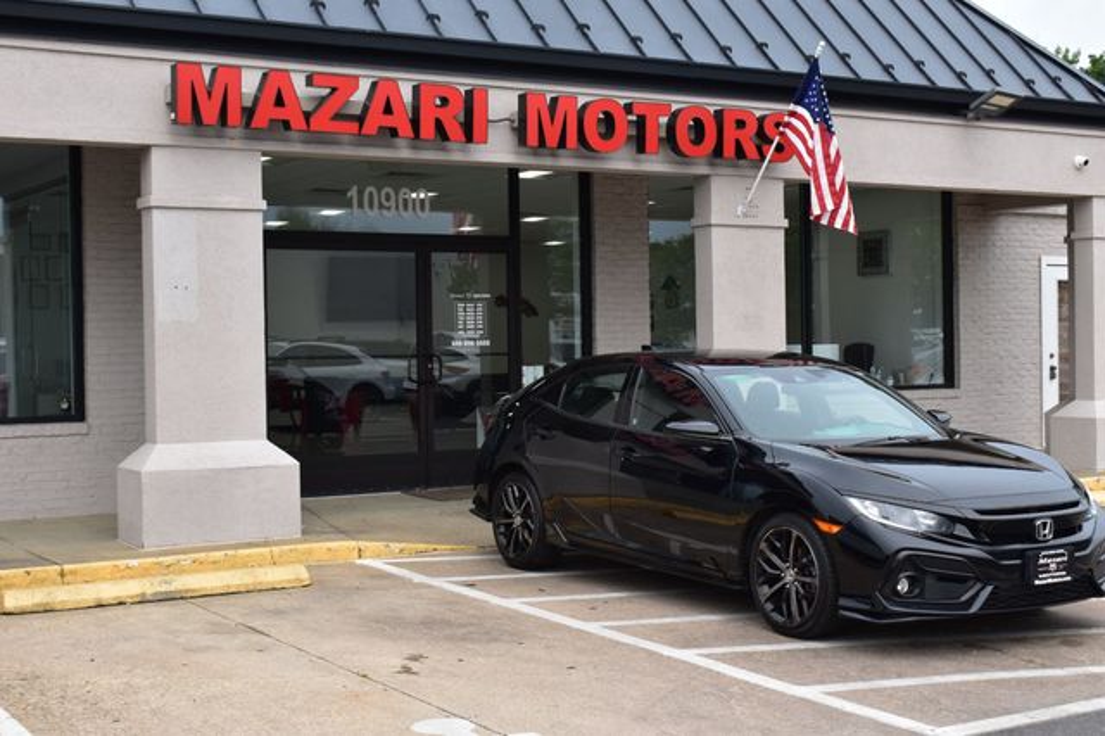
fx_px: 1565
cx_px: 552
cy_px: 368
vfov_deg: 26.5
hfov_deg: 38.9
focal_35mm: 51
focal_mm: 34
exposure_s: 1/250
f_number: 10
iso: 400
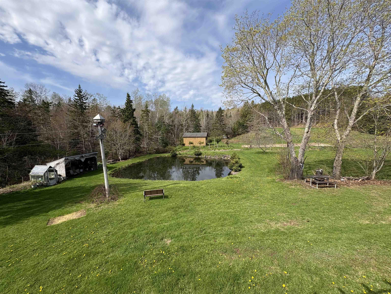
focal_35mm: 14
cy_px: 147
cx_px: 196
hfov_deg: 102.1
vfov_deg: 85.7
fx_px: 158
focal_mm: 2.22
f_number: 2.2
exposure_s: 1/1370
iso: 40
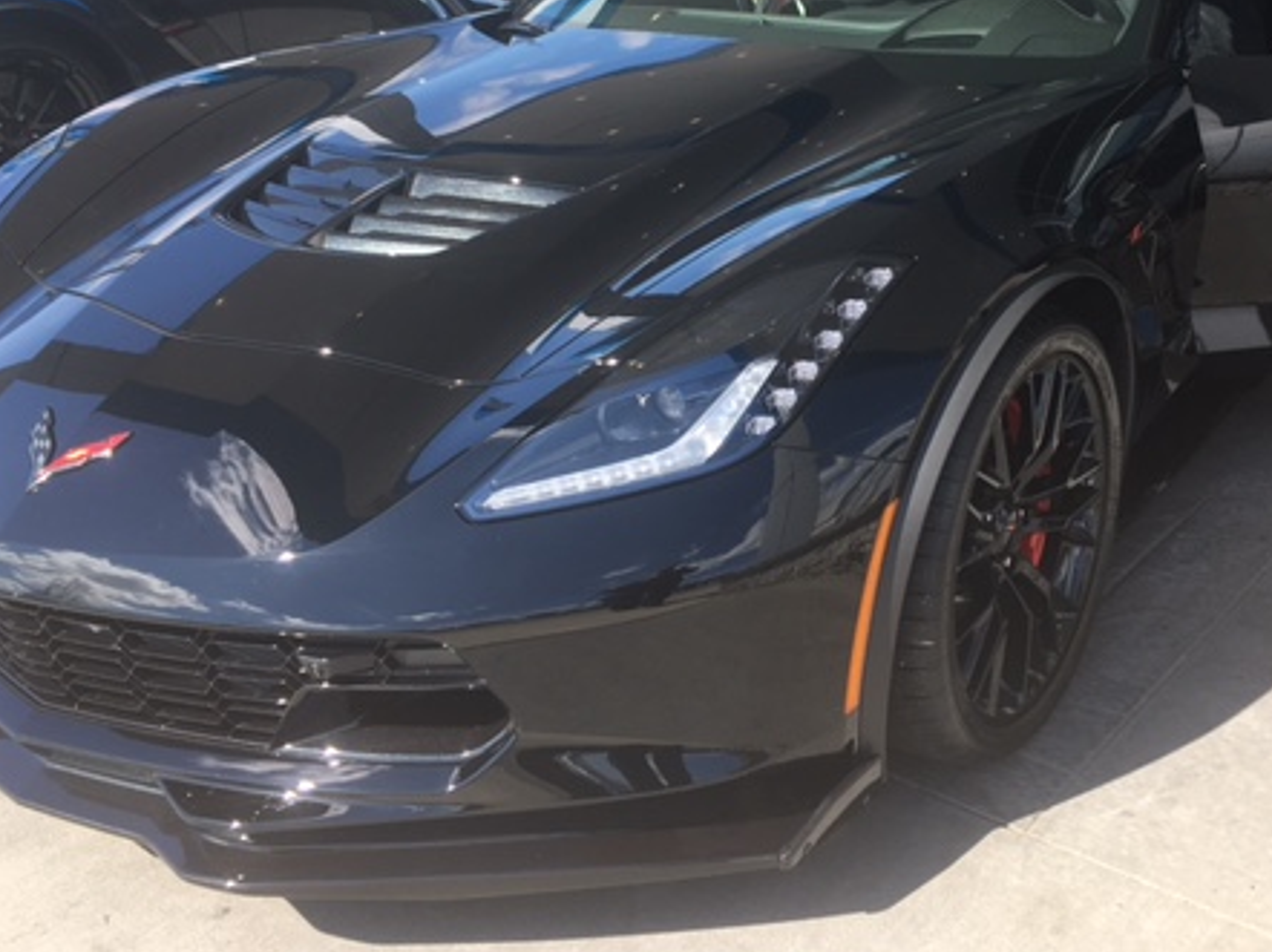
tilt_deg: -17.8
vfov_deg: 34.0
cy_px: 311
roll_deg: +0.2
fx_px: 1542
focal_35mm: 42
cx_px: 826
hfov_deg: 44.3
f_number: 2.2
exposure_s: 1/503
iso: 25
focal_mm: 4.15
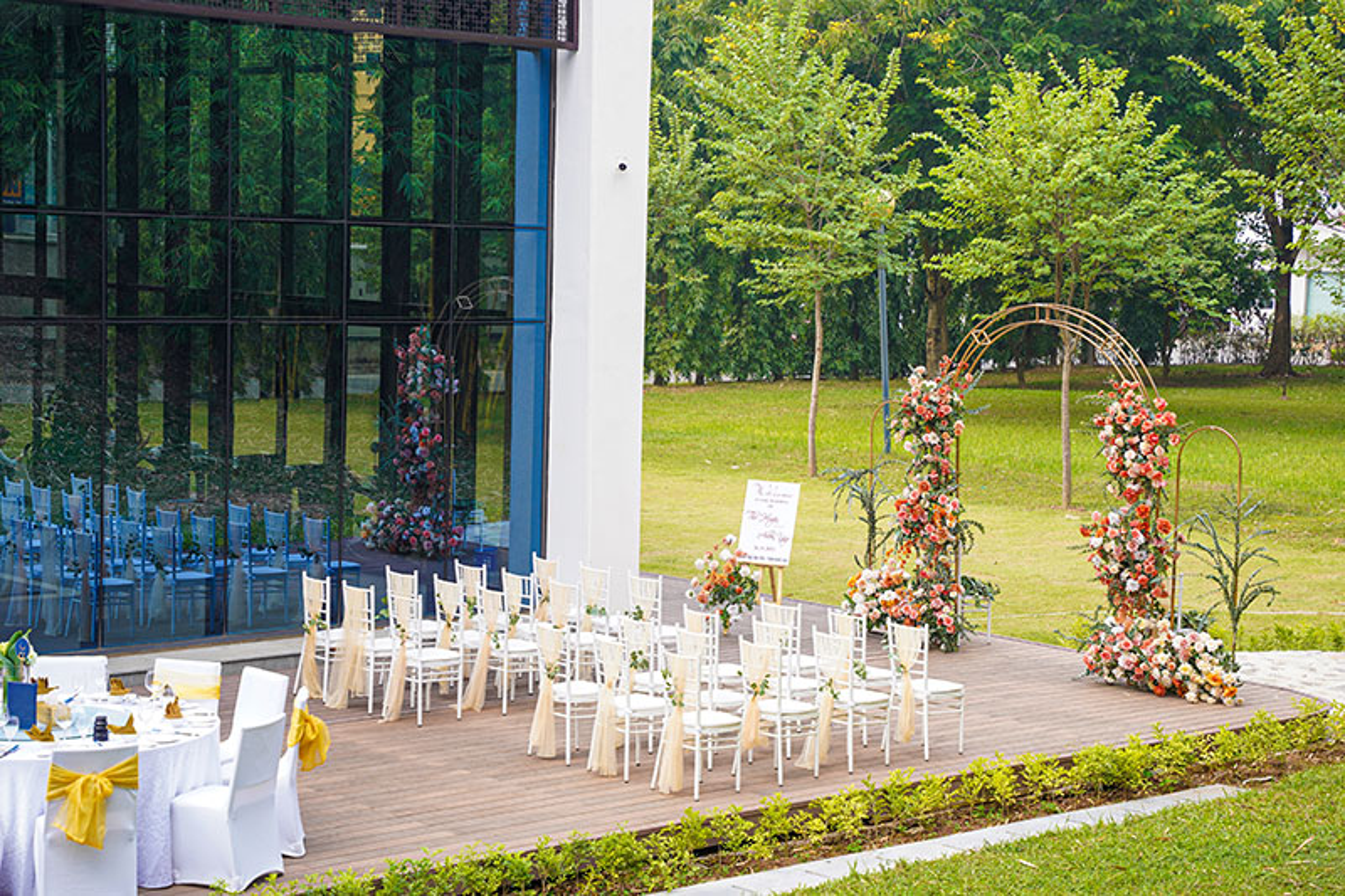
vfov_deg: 19.4
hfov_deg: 28.8
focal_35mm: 70
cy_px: 448
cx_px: 672
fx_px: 2615
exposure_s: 1/160
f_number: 4
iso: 100
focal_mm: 70
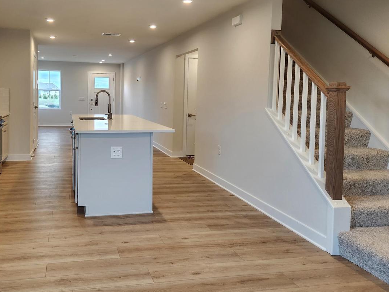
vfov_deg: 45.0
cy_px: 106
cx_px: 136
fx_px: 348
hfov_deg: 57.3
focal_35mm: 31
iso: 125
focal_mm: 5.4
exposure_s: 1/120
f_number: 1.8
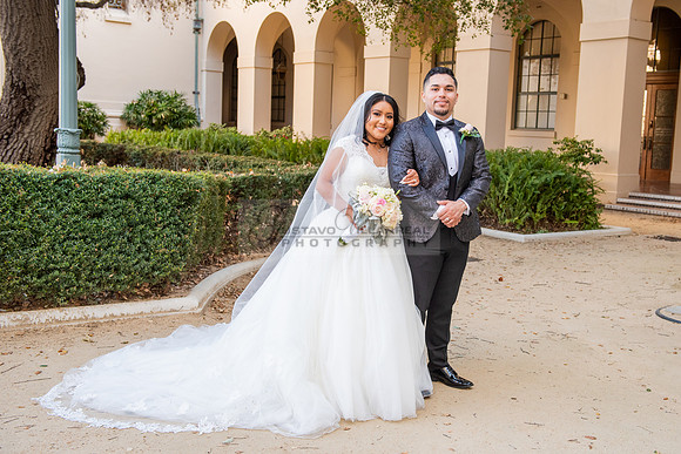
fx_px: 820
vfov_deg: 31.0
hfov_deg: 45.0
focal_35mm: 43
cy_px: 218
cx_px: 388
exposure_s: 1/200
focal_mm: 38
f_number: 4.5
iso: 640
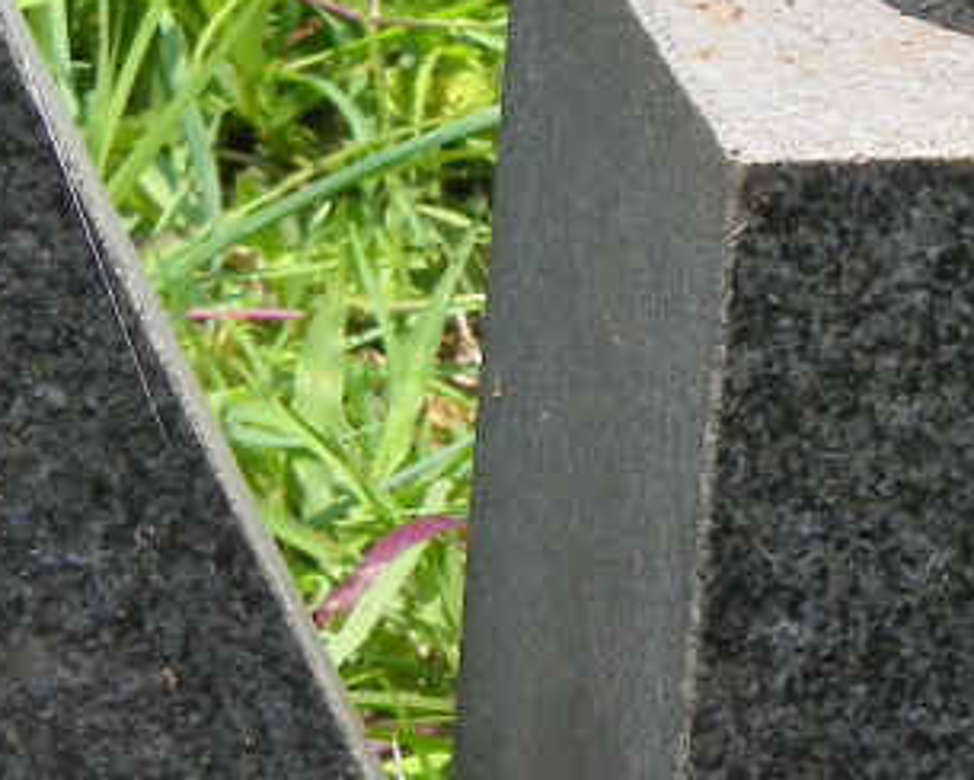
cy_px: 275
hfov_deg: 3.3
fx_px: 16921
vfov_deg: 2.6
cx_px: -837
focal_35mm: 587
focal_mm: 27.2
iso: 64
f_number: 4.5
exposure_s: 1/320
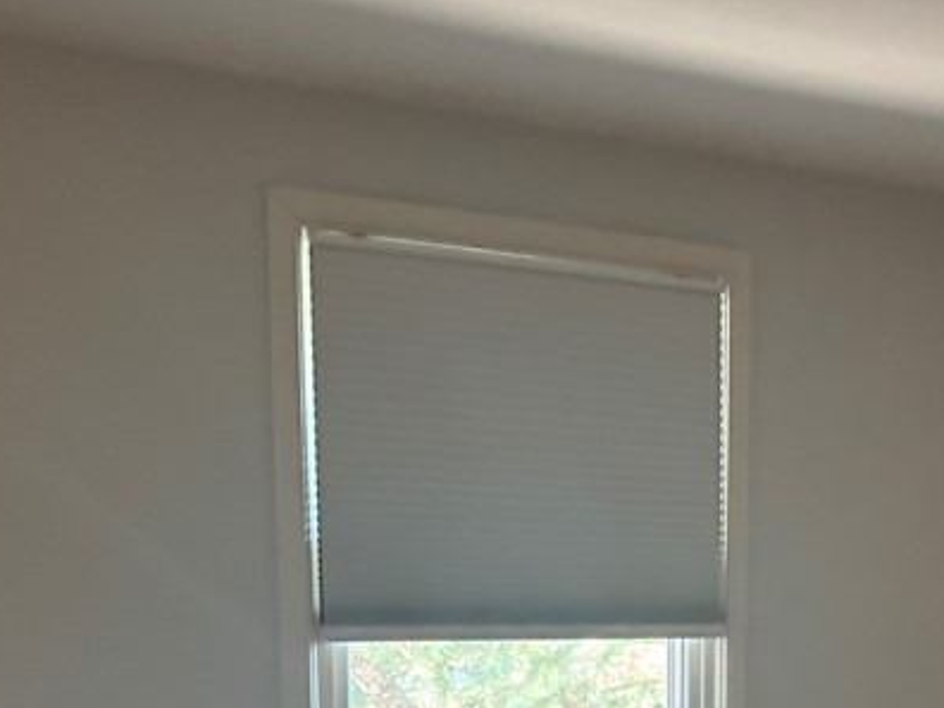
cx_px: 844
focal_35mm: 62
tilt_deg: -9.4
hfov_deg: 29.9
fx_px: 1691
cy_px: 789
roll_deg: -1.4
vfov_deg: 22.3
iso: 1000
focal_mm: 6.76
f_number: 1.78
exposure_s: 1/40
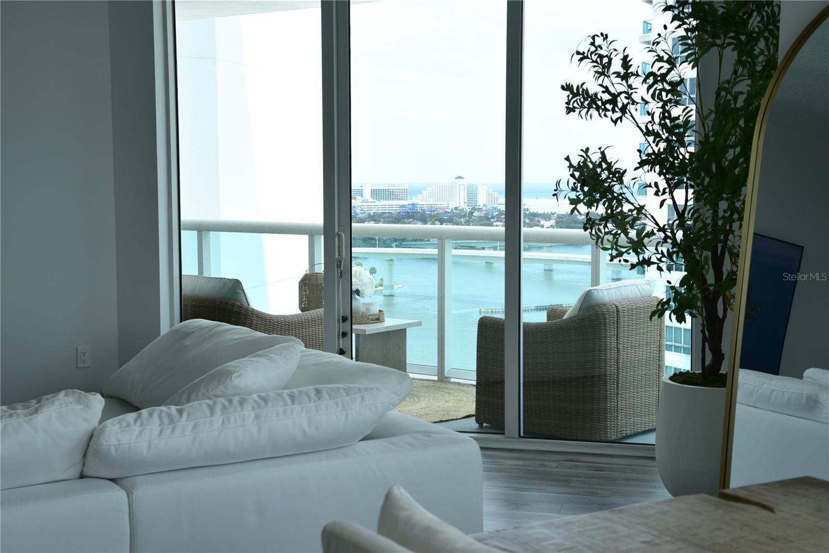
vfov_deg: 27.0
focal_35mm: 50
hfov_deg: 39.6
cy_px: 276
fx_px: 1151
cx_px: 414
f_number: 11
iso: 400
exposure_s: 1/400
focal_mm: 50
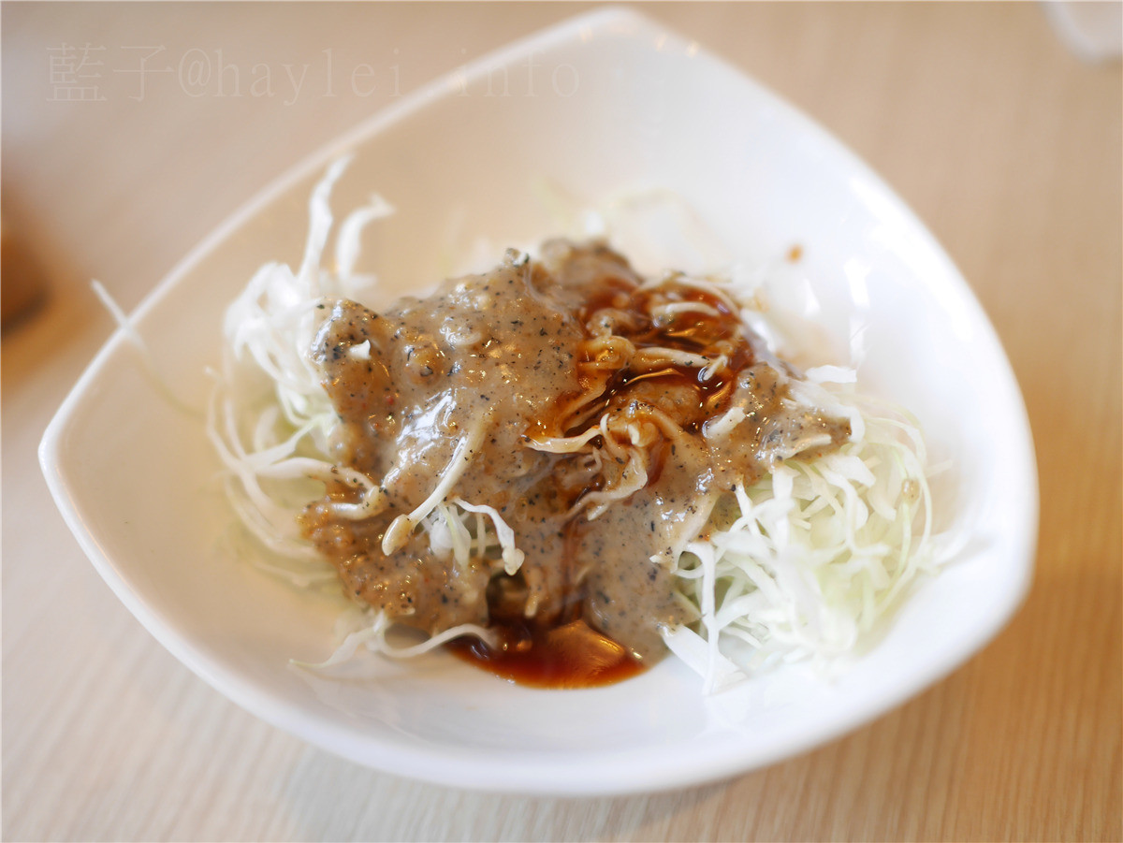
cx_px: 562
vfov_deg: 46.8
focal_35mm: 30
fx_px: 974
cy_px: 422
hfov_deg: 59.9
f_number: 1.8
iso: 200
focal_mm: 15
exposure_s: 1/100
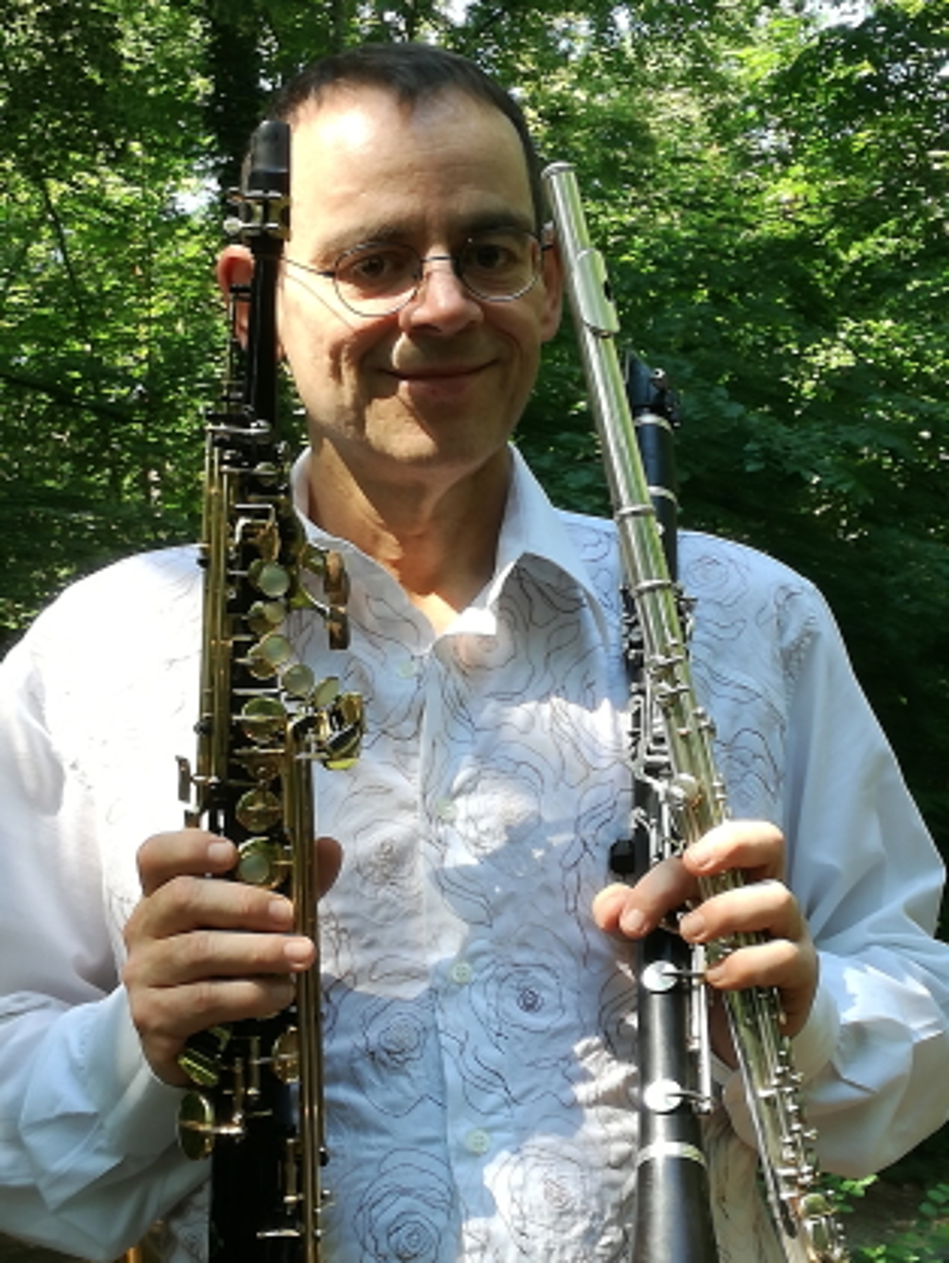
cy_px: 632
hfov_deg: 21.3
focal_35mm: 69
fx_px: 2520
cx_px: 474
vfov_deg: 28.1
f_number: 2
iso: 50
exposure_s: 1/112
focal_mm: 3.79
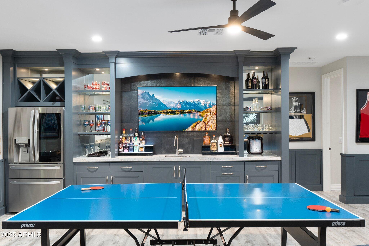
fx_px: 318
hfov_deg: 60.3
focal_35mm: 31
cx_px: 184
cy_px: 123
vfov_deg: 42.3
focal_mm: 31
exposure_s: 1.6
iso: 1000
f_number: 8
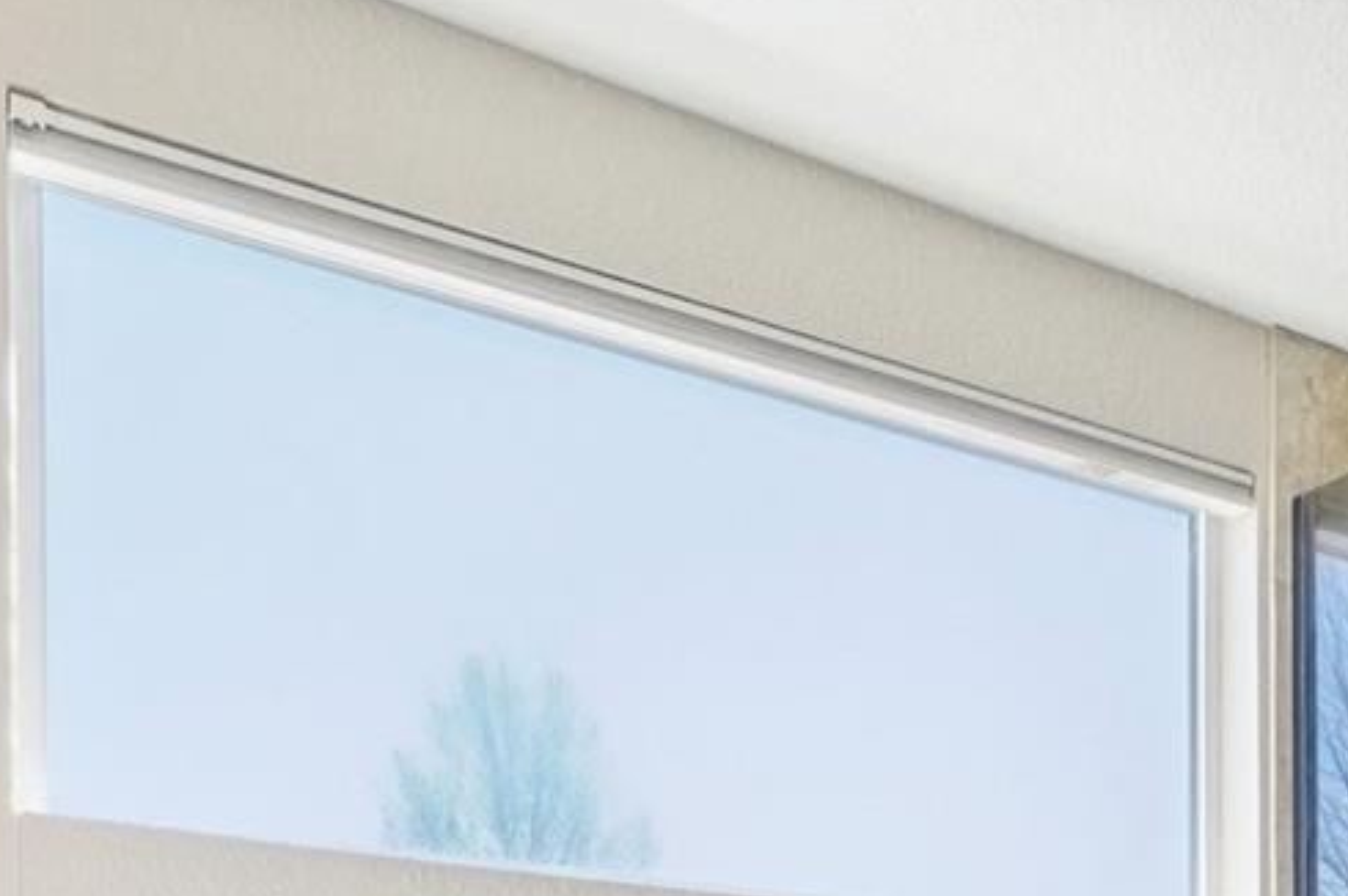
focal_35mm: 49
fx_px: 1833
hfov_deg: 34.6
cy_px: 1182
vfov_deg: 24.0
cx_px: 1499
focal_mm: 10
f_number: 8
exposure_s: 1/15
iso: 800
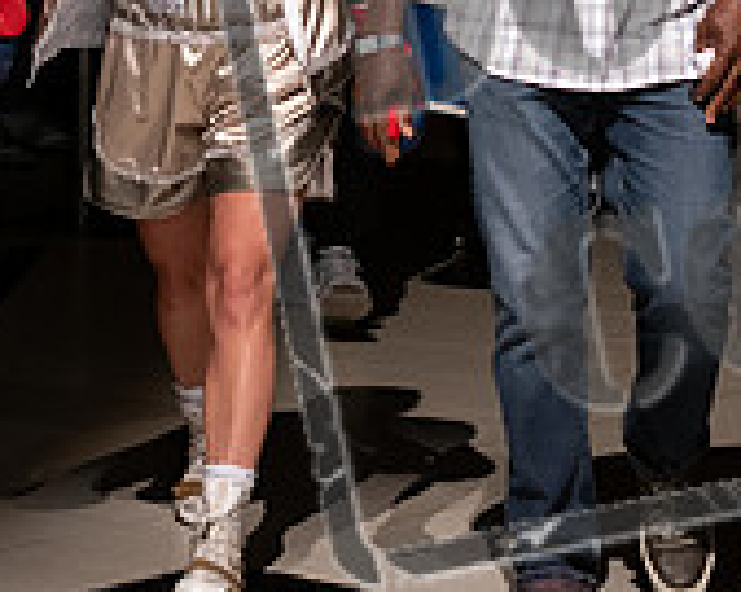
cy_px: -151
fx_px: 4953
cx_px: 193
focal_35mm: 226
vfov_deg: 6.8
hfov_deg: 8.5
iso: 1600
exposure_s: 1/160
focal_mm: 70
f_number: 2.8
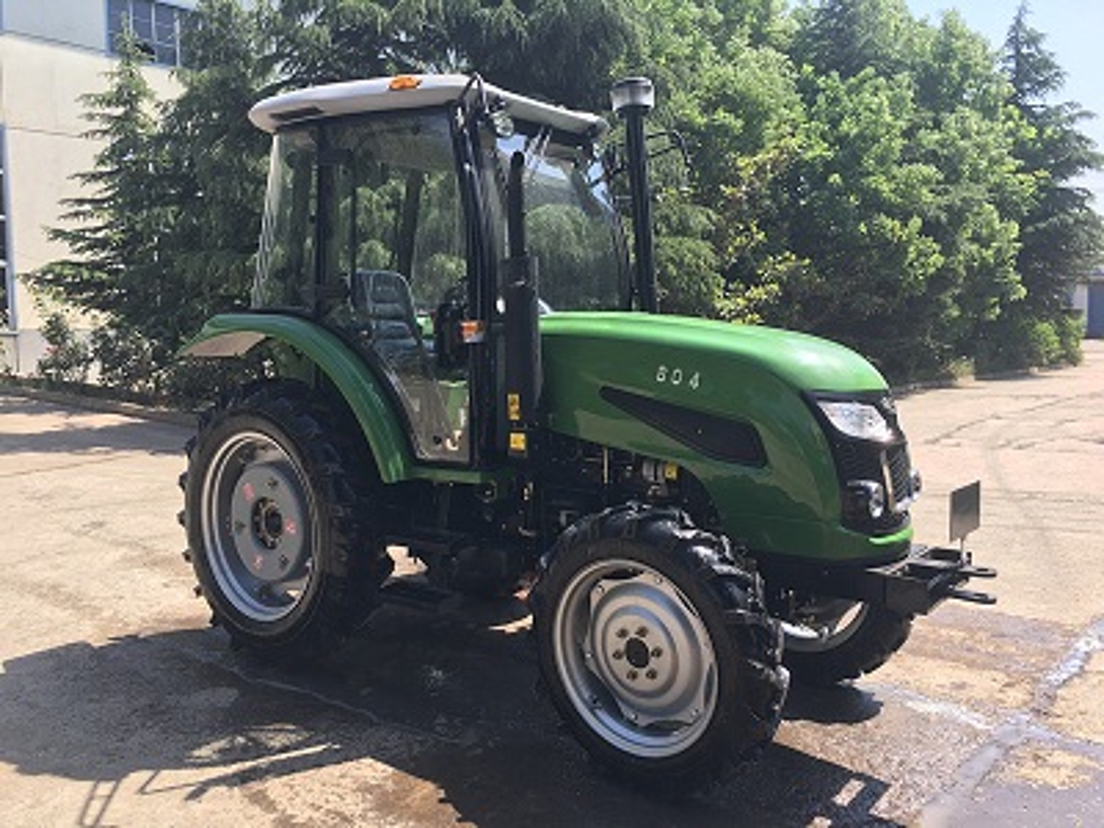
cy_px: 414
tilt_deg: -4.2
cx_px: 552
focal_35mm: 29
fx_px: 925
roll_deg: +1.1
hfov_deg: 61.7
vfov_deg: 48.2
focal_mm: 4.15
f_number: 2.2
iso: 25
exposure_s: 1/541
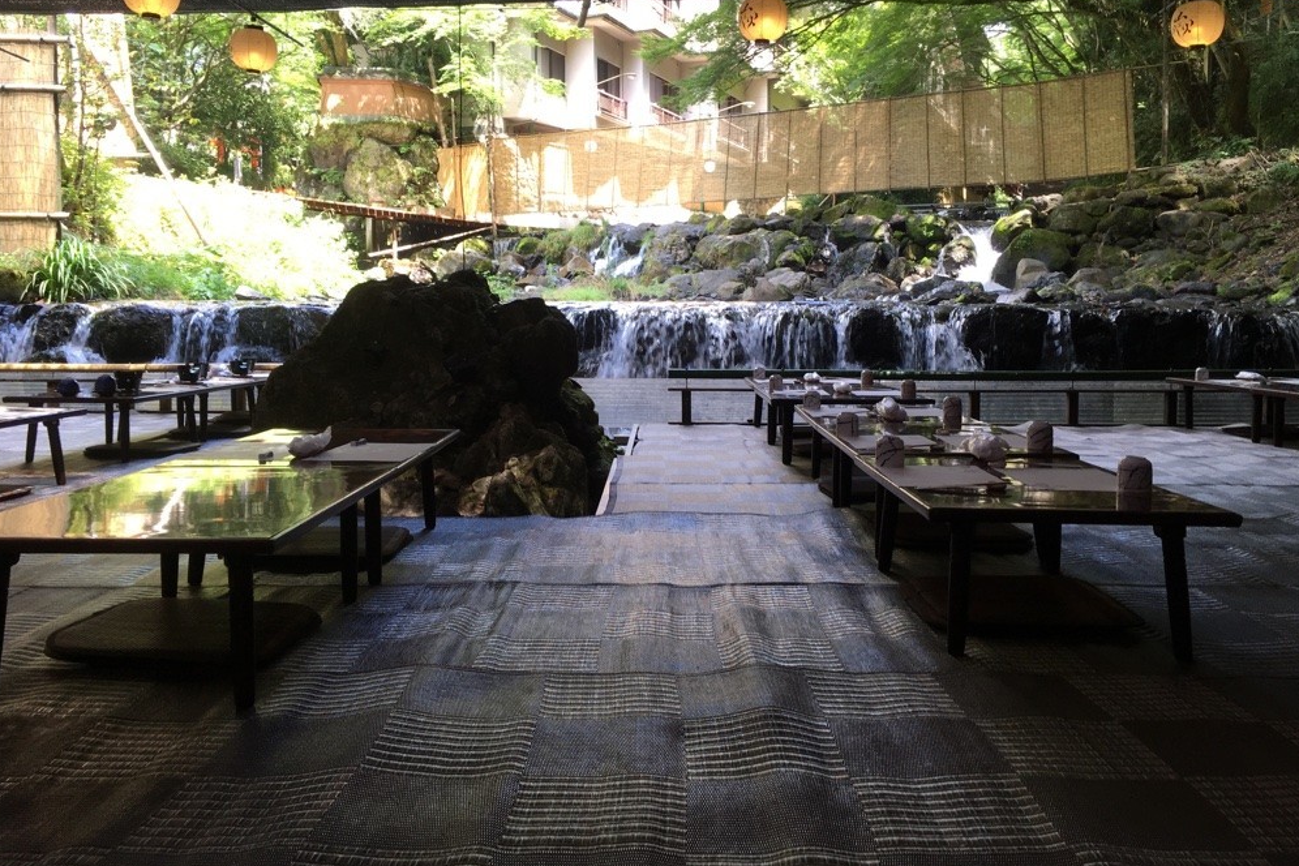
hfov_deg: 60.3
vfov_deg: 42.3
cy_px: 382
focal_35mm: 31
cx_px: 661
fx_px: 1118
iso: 32
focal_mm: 4.15
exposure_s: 1/60
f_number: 2.2
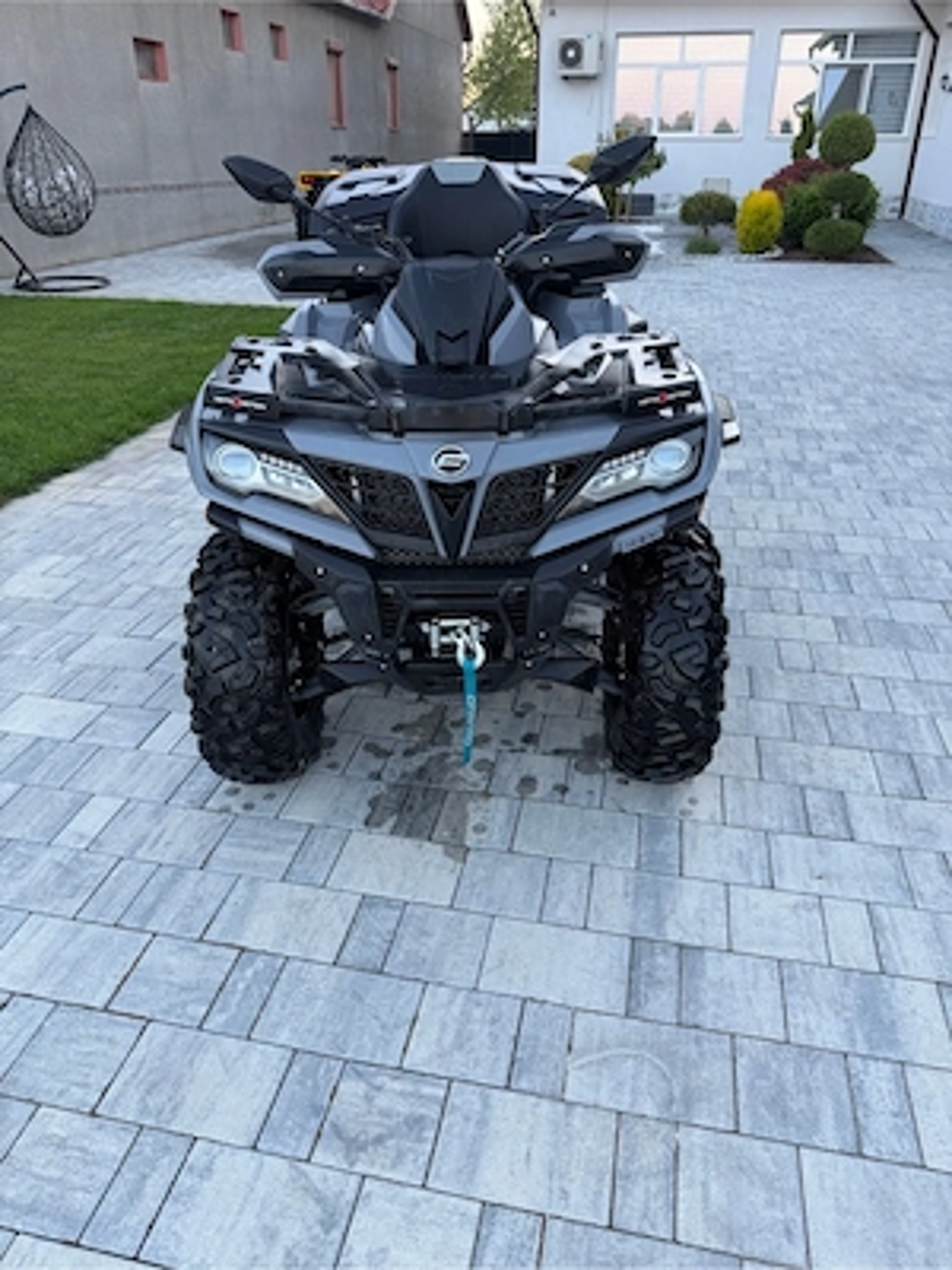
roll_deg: -0.2
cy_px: 635
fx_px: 880
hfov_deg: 56.8
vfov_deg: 71.6
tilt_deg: -28.9
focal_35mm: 24
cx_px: 476
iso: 125
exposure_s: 1/121
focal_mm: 6.76
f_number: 1.78
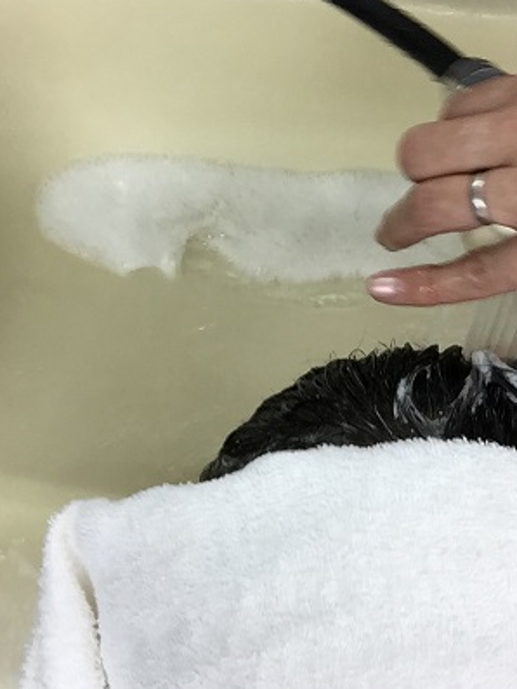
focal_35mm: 50
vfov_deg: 38.2
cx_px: 309
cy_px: 323
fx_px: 995
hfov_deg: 29.1
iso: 64
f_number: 2.2
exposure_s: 1/30
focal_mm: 2.65
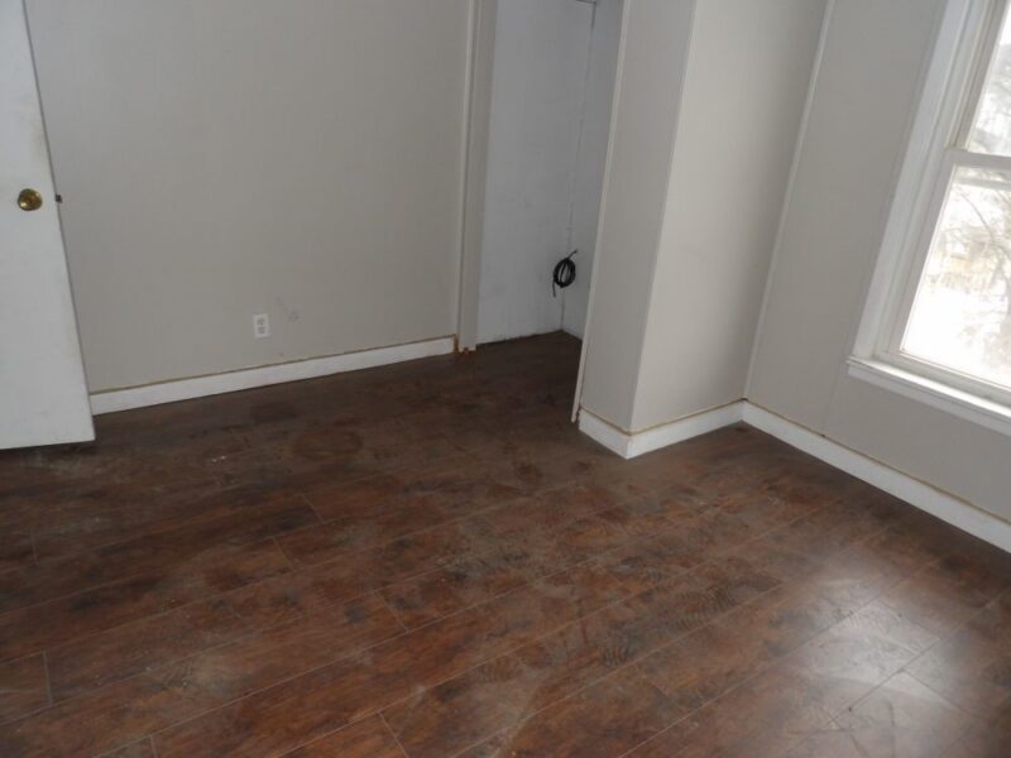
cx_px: 506
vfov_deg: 56.8
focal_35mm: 24
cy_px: 379
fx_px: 701
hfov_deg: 71.6
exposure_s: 1/33
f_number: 3.2
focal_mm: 4.3
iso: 200
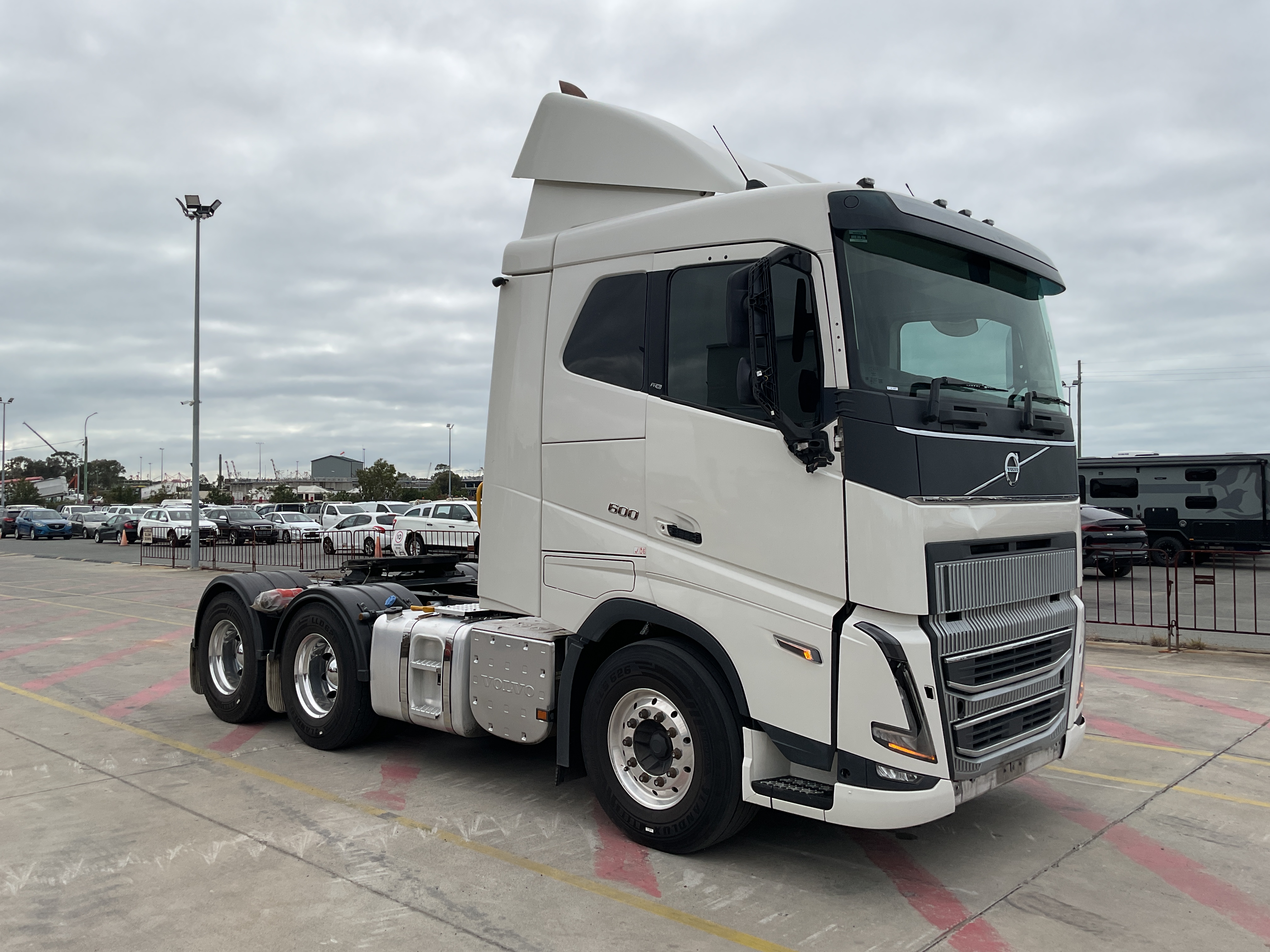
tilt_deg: +1.6
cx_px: 635
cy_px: 476
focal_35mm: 29
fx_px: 1064
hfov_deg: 61.7
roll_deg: -0.3
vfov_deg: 48.2
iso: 16
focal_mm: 3
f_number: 1.8
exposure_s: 1/1786
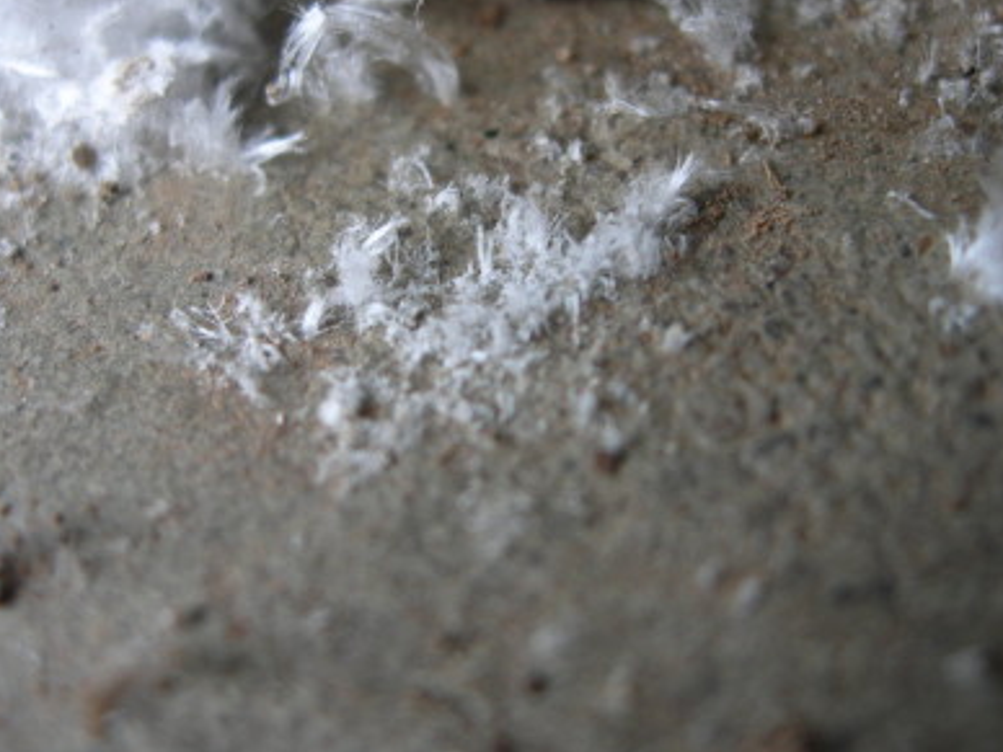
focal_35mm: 49
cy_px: 273
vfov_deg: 29.5
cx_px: 499
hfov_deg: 38.9
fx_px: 1420
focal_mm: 7.8
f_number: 2.8
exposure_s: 1/37.4
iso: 50
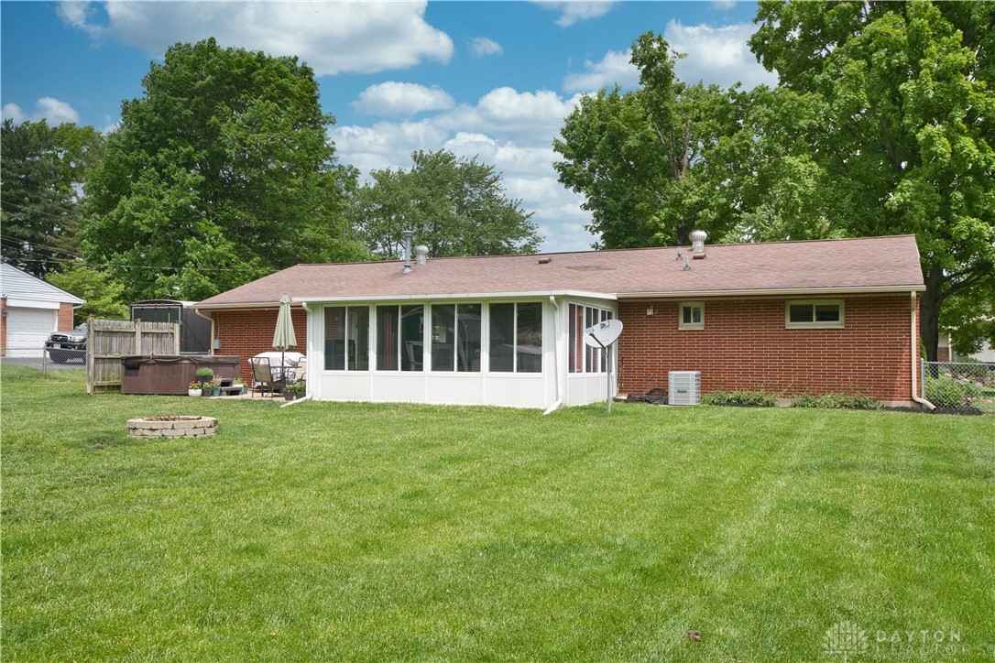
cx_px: 498
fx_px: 884
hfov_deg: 58.7
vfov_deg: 41.1
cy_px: 332
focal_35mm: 32
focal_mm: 32
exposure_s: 1/125
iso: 100
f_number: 10
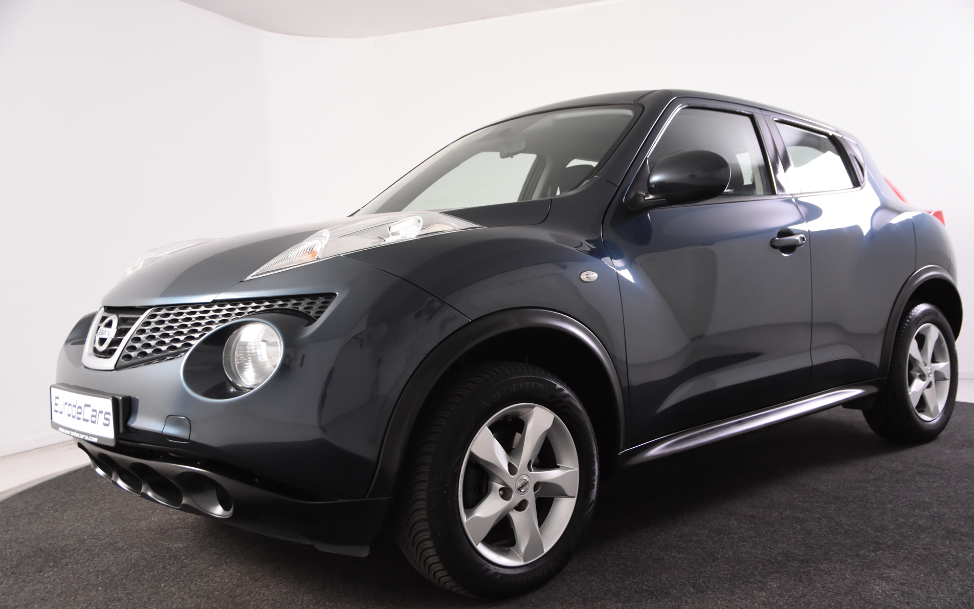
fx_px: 982
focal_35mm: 37
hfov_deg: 52.7
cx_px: 488
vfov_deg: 34.4
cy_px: 312
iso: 1600
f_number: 4
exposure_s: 1/80
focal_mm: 24
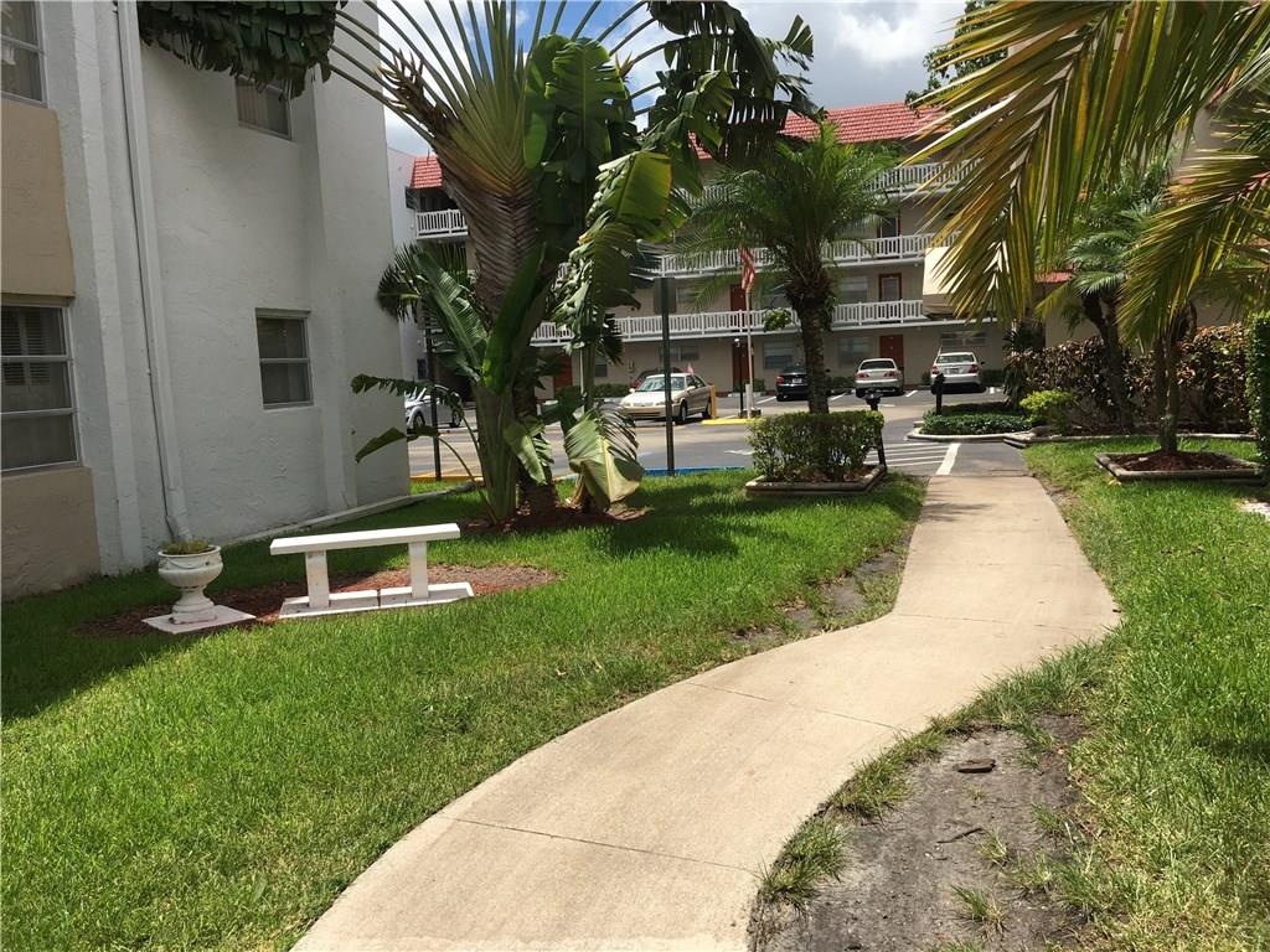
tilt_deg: -5.1
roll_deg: +1.8
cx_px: 635
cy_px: 476
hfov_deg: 61.7
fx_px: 1064
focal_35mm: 29
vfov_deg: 48.2
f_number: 2.2
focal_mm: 4.15
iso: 25
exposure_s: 1/1538
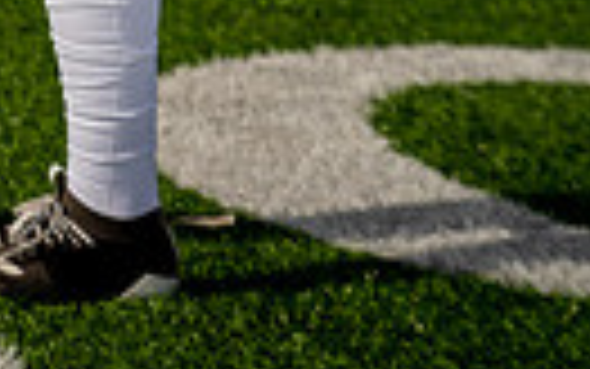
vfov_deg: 6.2
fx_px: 3217
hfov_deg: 10.4
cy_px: -572
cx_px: -54
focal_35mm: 200
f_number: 4.5
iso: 100
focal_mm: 57
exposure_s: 1/1250
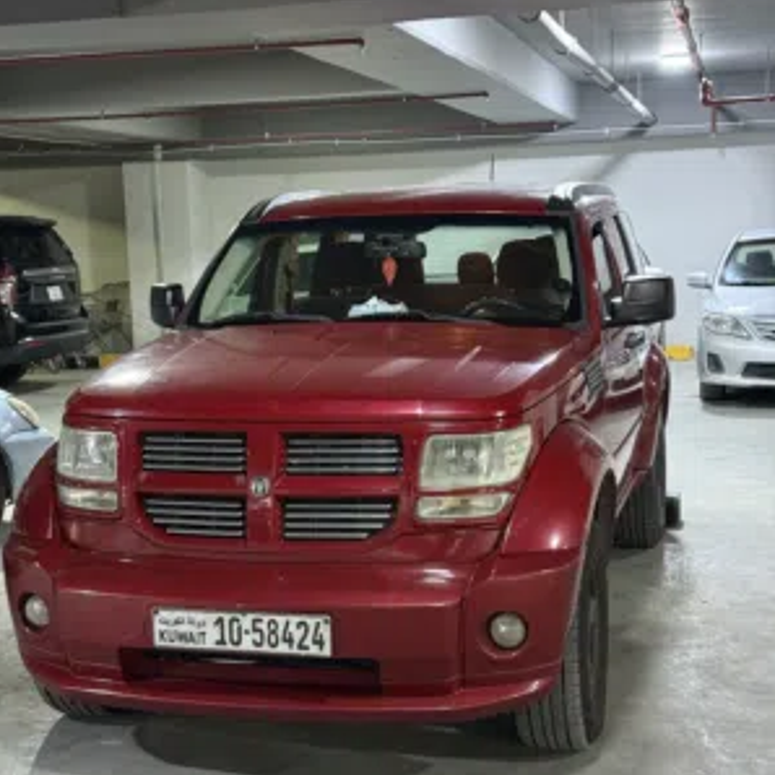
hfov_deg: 30.0
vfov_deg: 30.0
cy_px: 403
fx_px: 1444
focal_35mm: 57
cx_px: 388
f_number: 1.78
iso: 640
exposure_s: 1/25
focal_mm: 6.76
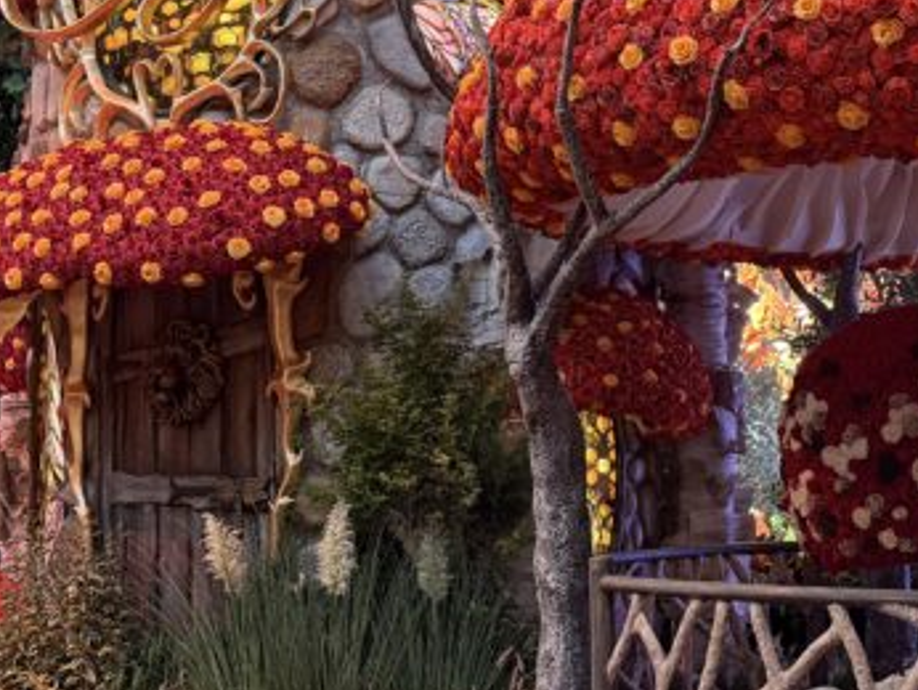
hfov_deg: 27.4
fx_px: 1884
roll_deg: +0.3
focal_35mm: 71
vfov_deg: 20.7
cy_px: 281
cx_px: 488
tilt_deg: +5.6
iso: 500
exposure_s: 1/60
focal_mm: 6.76
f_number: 1.78
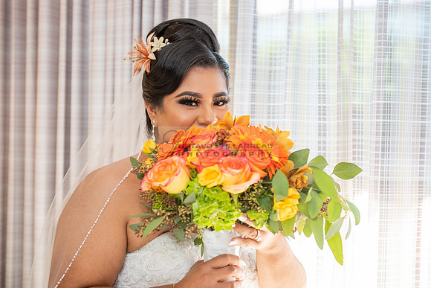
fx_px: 842
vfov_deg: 19.4
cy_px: 144
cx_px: 216
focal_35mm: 70
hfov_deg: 28.7
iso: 400
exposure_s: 1/160
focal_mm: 70
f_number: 3.5
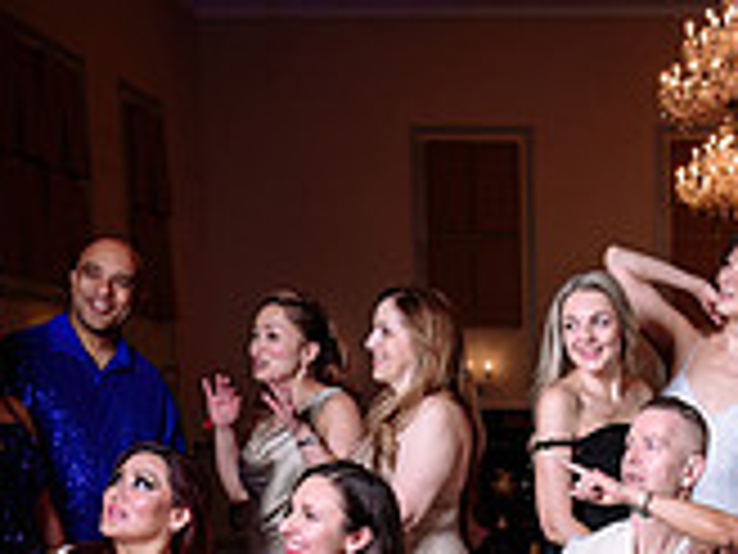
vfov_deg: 15.6
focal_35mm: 90
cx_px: 742
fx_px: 1919
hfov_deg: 21.0
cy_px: 727
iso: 125
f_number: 5.6
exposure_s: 1/125
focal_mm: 25
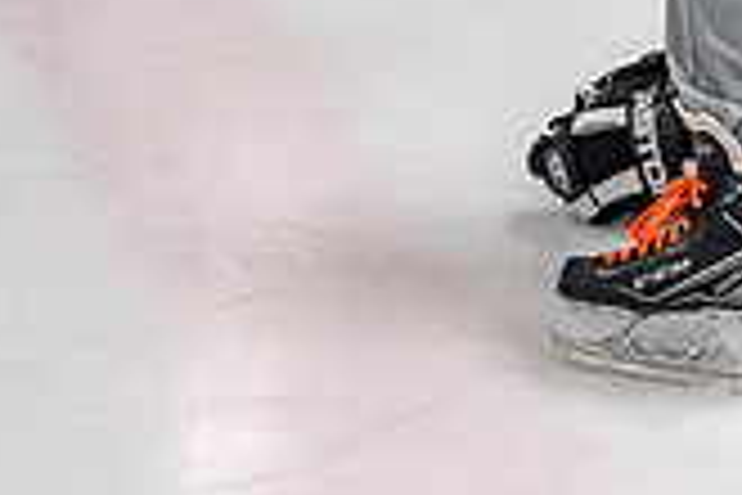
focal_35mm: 222
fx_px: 4575
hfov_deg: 9.2
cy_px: -281
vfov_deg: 6.1
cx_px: 764
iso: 1250
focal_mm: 42
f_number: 4.5
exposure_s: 1/250
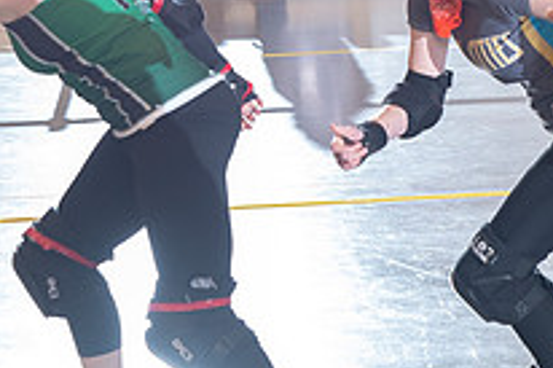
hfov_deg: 14.4
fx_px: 2164
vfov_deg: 9.6
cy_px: -47
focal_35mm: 141
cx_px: 43
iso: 640
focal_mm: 50
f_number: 5.6
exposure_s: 1/160
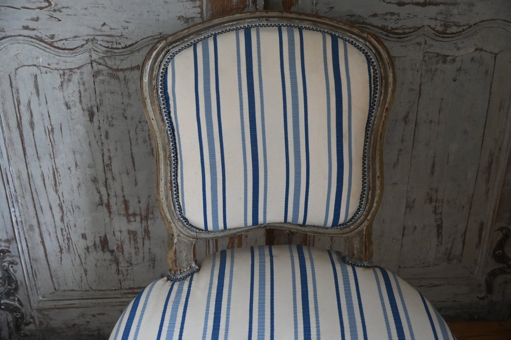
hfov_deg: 41.7
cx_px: 256
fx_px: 671
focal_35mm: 47
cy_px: 170
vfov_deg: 28.5
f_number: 4
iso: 1800
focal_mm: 31.5
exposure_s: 1/125
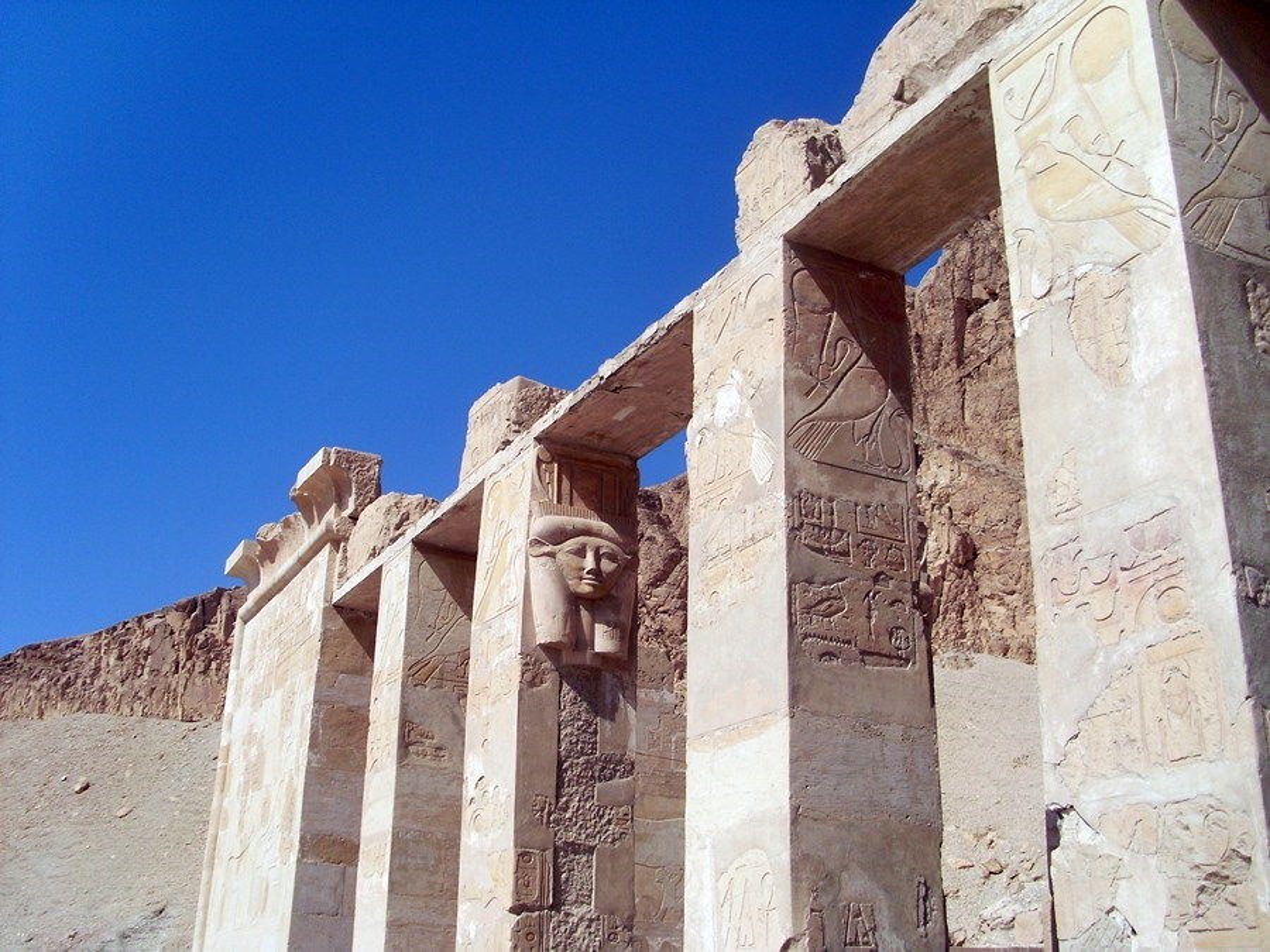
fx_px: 1394
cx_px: 635
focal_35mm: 38
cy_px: 476
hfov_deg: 49.0
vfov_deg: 37.7
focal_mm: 6.3
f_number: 7.7
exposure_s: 1/500
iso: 80
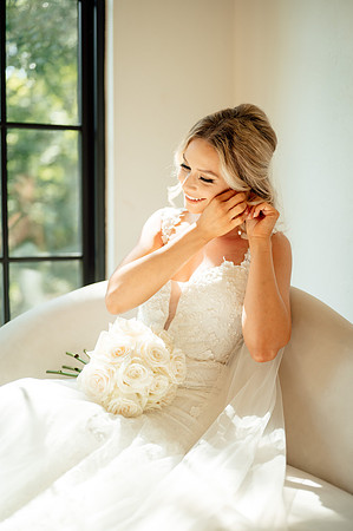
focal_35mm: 50
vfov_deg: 39.6
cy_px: 266
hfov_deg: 26.9
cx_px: 176
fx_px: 737
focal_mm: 50
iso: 200
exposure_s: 1/640
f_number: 1.8
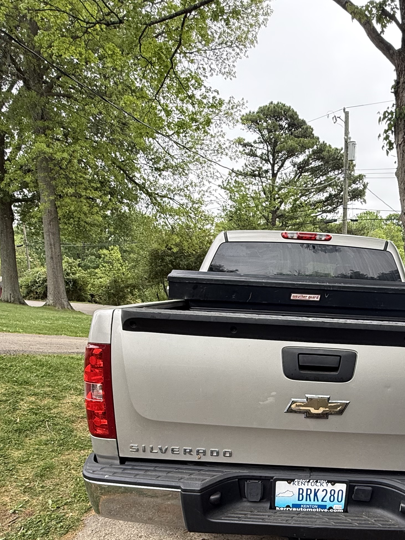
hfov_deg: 46.9
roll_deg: +0.0
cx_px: 293
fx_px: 452
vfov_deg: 59.0
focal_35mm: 29
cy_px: 393
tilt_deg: -14.1
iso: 64
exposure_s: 1/303
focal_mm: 2.22
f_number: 2.2
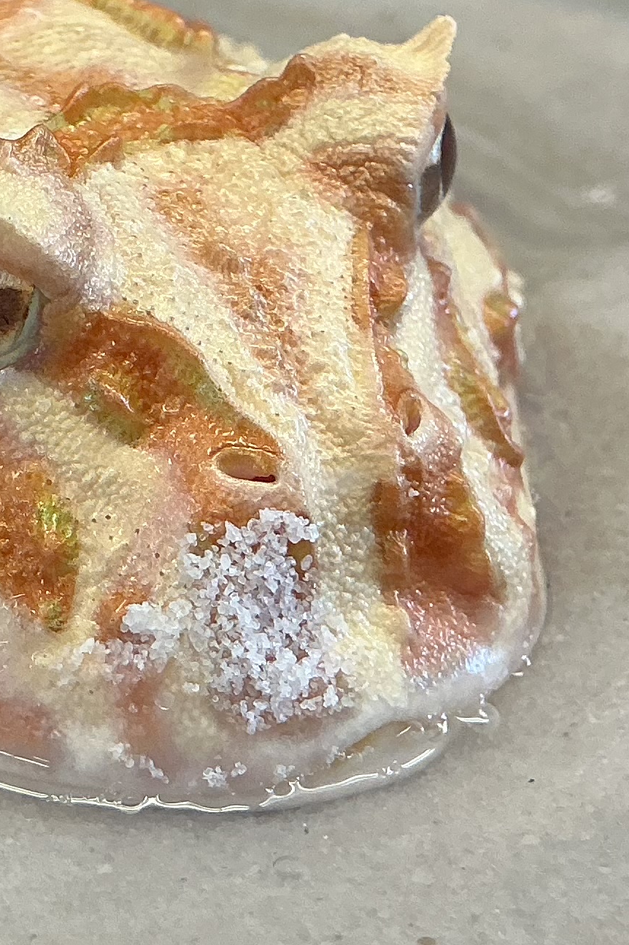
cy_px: 402
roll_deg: +1.1
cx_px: -61
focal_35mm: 94
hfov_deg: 14.2
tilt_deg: -30.0
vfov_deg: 21.7
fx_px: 2465
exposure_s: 1/50
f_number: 1.8
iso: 50
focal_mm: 3
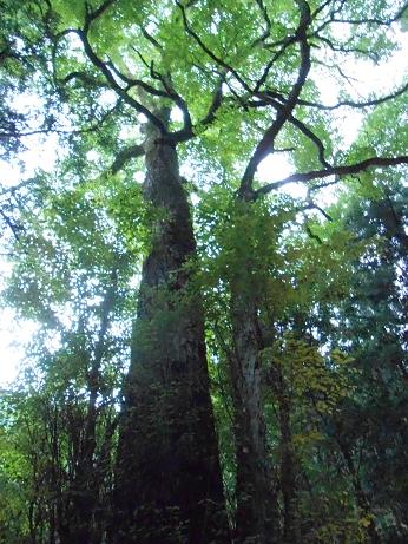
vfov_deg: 60.0
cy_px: 272
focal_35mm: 30
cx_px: 204
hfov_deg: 46.8
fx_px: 471
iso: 1600
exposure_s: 1/125
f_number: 3.8
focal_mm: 5.3
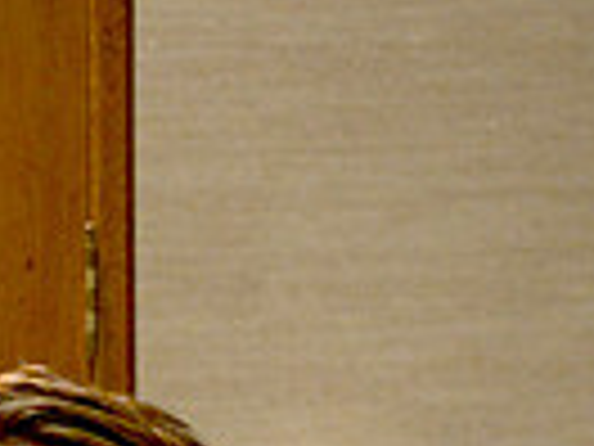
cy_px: 793
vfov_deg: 1.8
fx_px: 14500
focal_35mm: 845
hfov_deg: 2.3
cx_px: -441
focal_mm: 200
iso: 2500
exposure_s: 1/100
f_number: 2.8
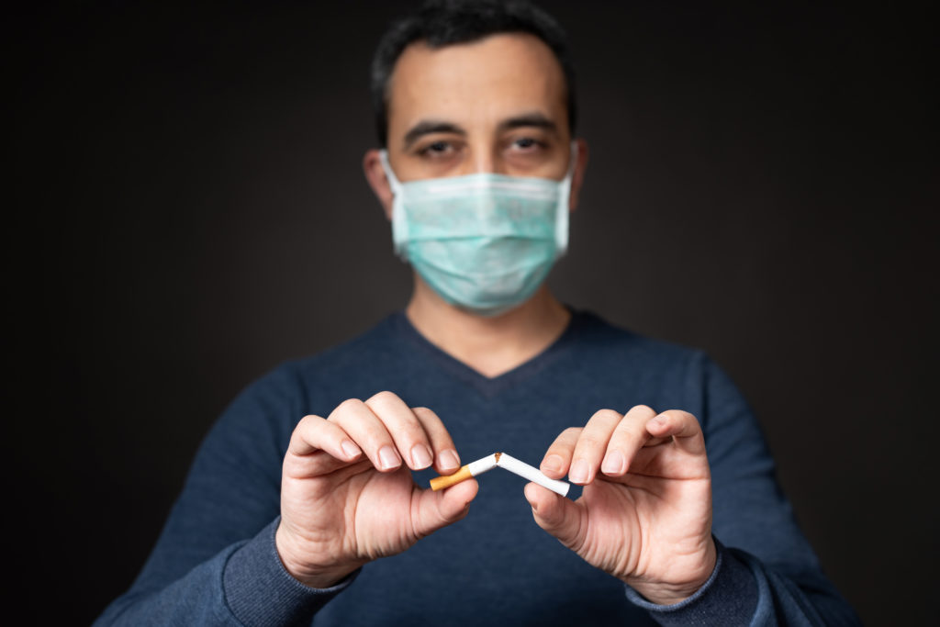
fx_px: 1306
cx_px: 470
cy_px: 314
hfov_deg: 39.6
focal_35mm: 50
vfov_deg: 27.0
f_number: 3.5
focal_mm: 50
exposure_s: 1/125
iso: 40
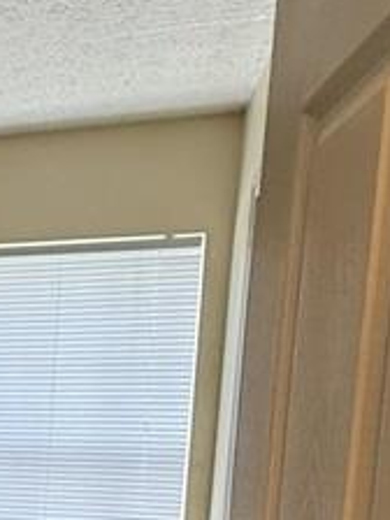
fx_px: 901
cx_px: -269
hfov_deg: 19.5
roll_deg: -1.8
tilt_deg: -5.3
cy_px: 541
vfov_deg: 29.6
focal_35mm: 60
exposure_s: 1/120
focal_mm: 2.22
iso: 400
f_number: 2.2
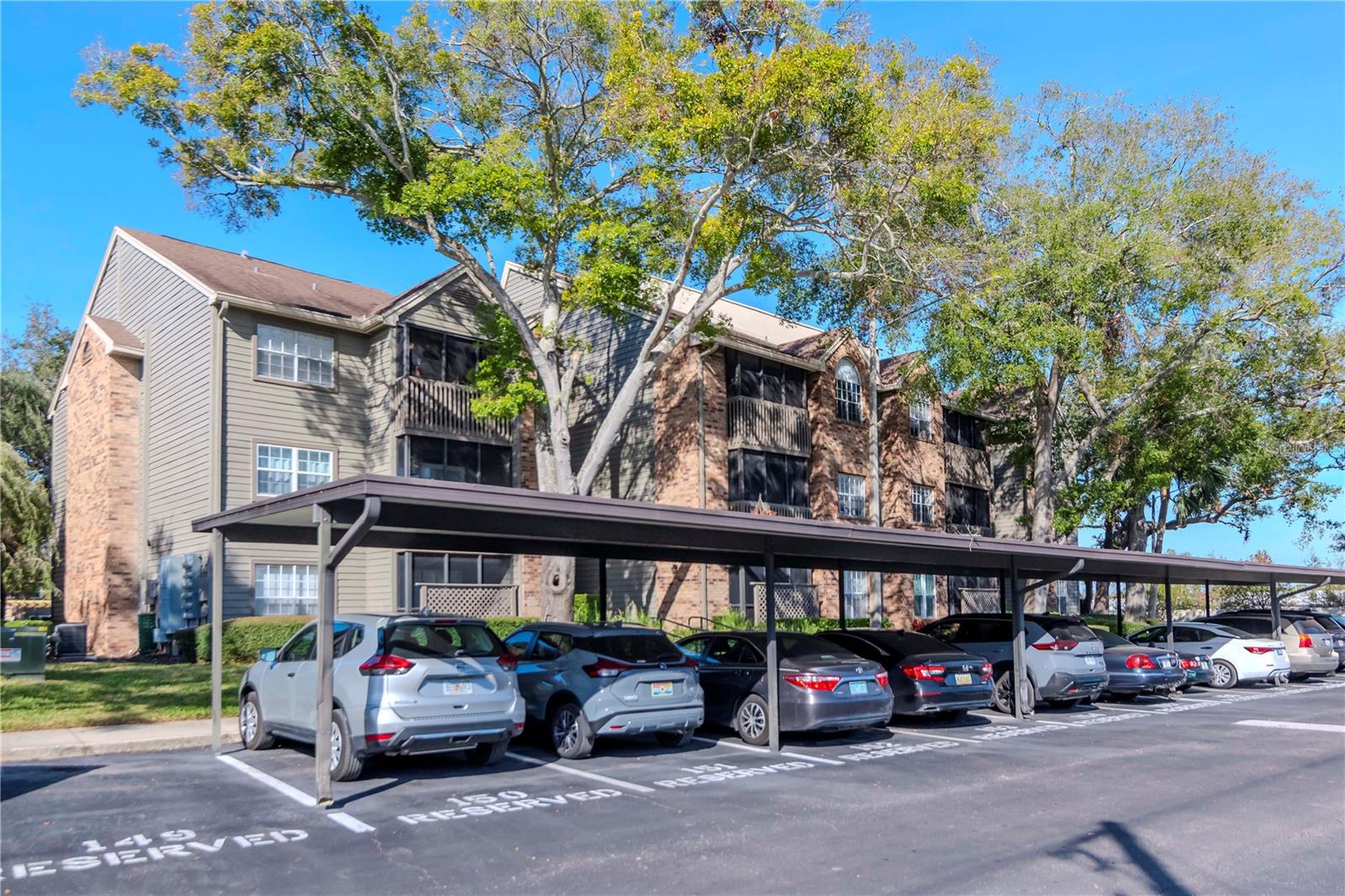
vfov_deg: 53.1
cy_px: 448
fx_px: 896
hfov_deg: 73.8
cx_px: 672
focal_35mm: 24
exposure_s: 1/2000
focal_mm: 16
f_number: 7.1
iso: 640
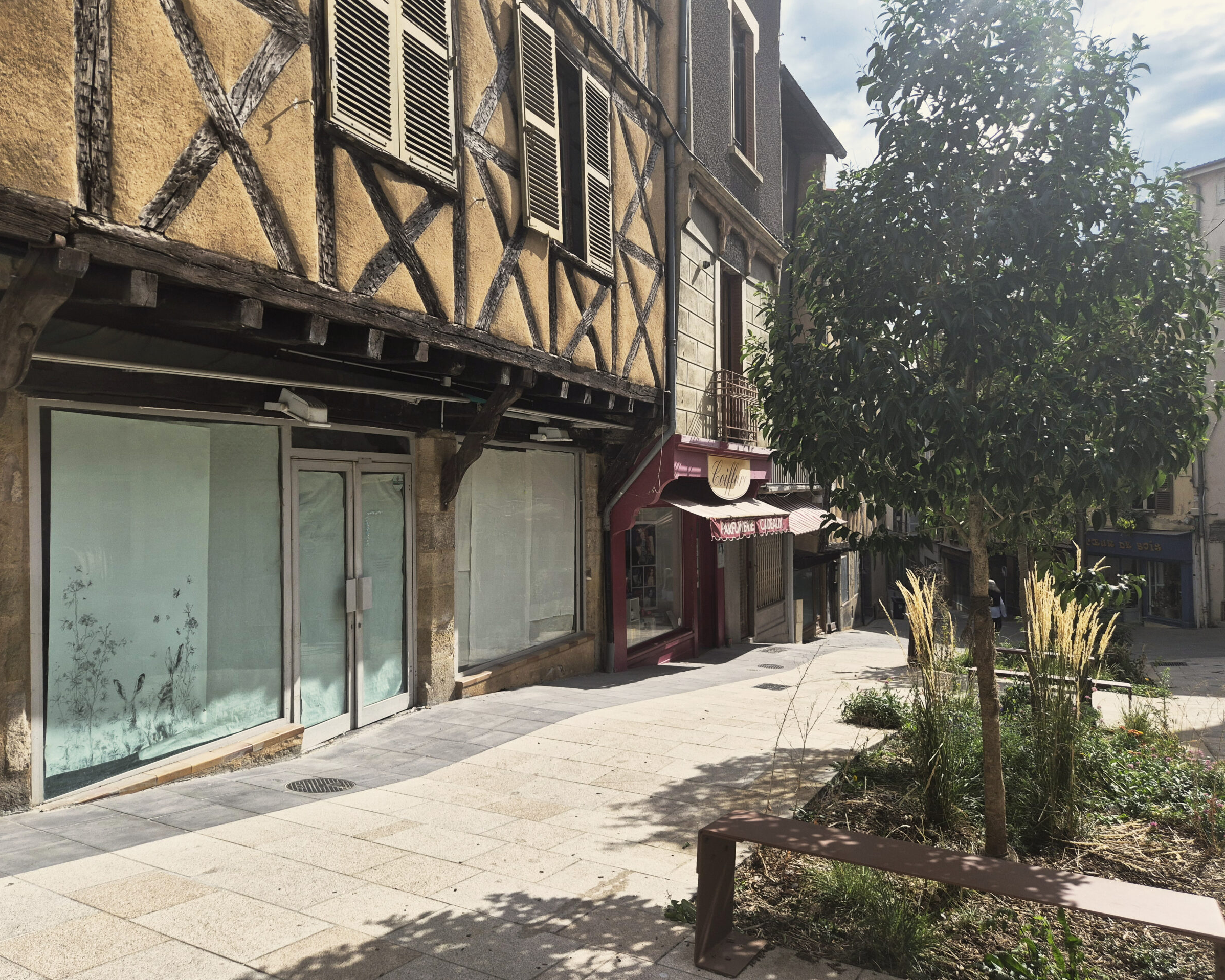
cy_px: 490
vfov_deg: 58.8
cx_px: 595
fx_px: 870
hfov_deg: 70.3
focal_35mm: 24
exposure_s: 1/6208
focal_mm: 5.4
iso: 80
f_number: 1.8
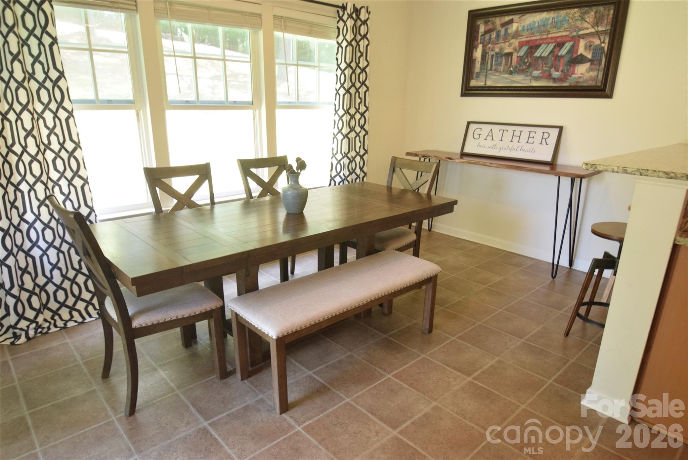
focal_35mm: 22
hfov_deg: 77.3
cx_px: 344
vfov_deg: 56.2
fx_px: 430
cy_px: 230
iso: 1000
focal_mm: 15
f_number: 4
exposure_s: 1/60
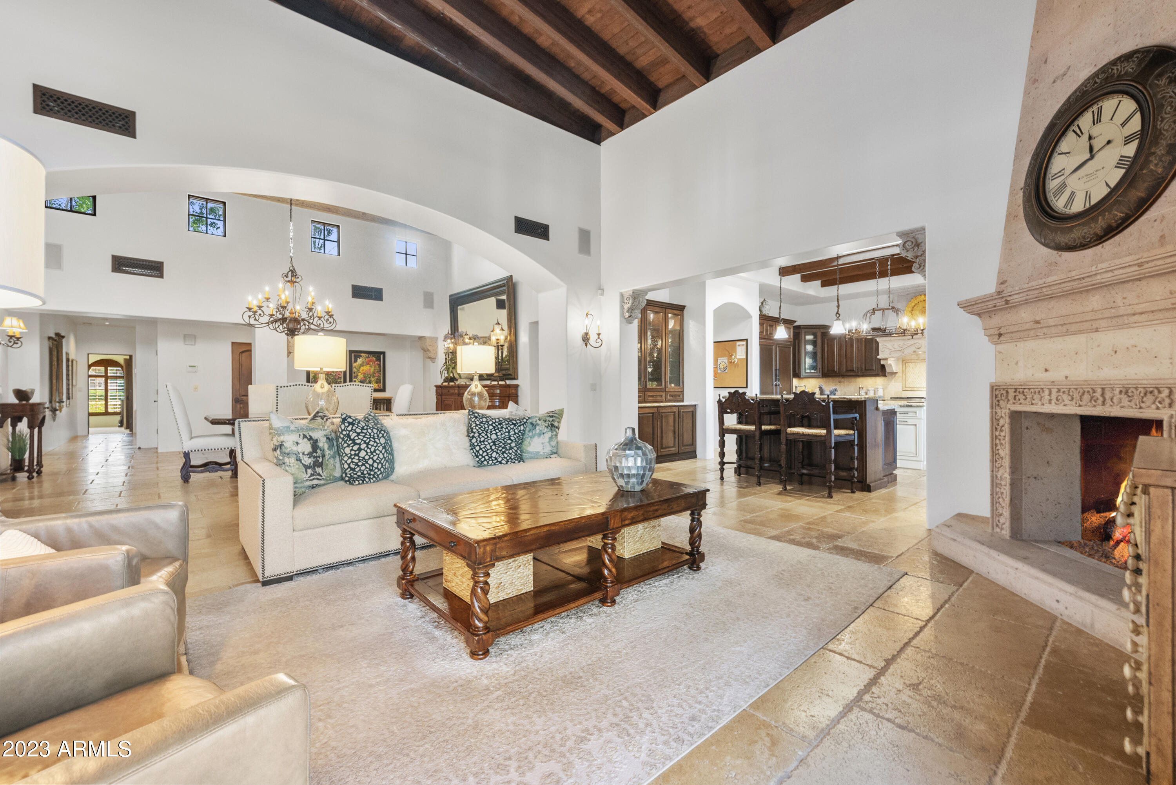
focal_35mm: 15
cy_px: 392
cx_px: 588
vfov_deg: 77.4
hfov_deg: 100.4
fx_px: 490
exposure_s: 1/15
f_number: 8
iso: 2500
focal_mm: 15
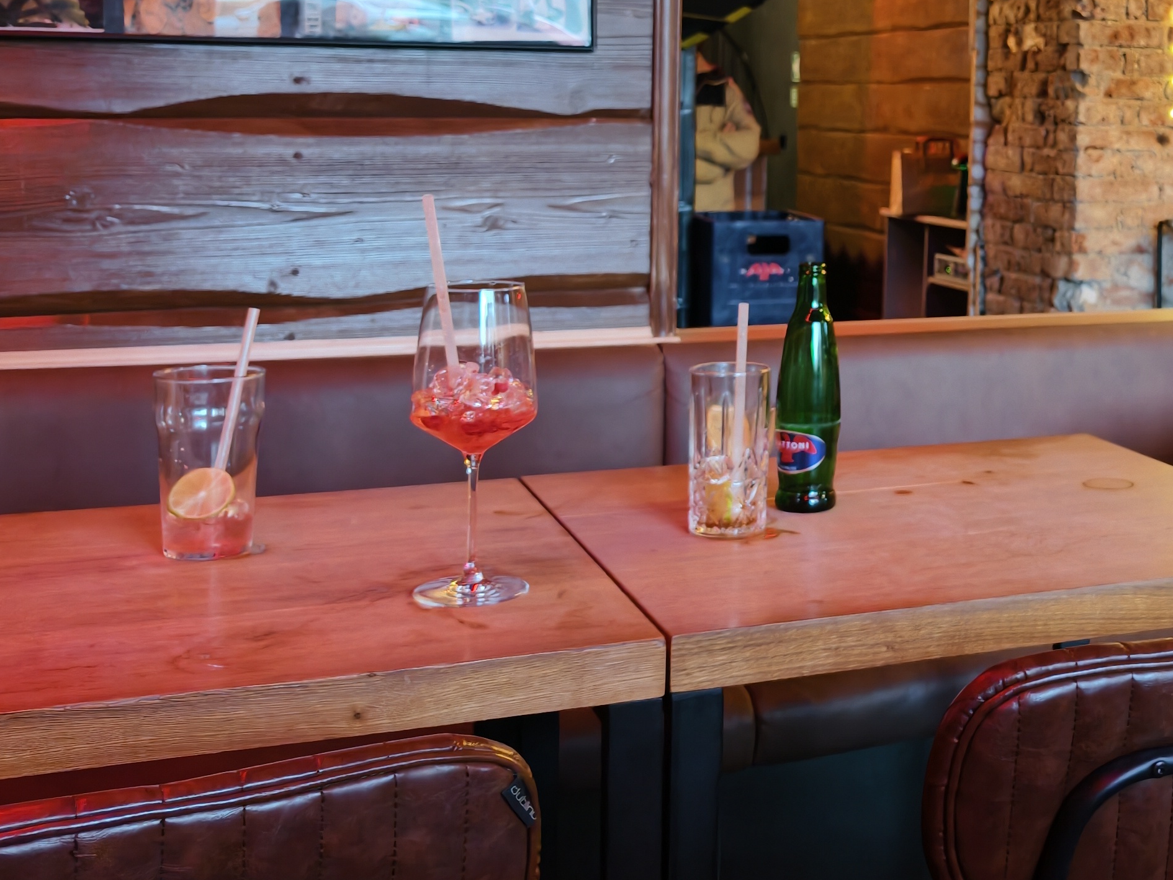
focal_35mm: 52
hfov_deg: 34.5
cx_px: 1081
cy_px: 191
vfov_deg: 27.5
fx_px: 1762
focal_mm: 7
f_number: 1.57
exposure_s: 1/33.3
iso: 245
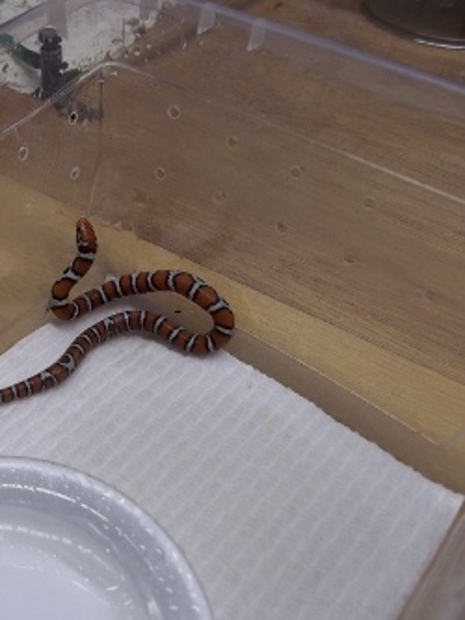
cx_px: 50
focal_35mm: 43
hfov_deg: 32.1
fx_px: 770
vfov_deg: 43.8
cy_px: 311
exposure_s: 1/40
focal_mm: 5.7
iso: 80
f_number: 2.9
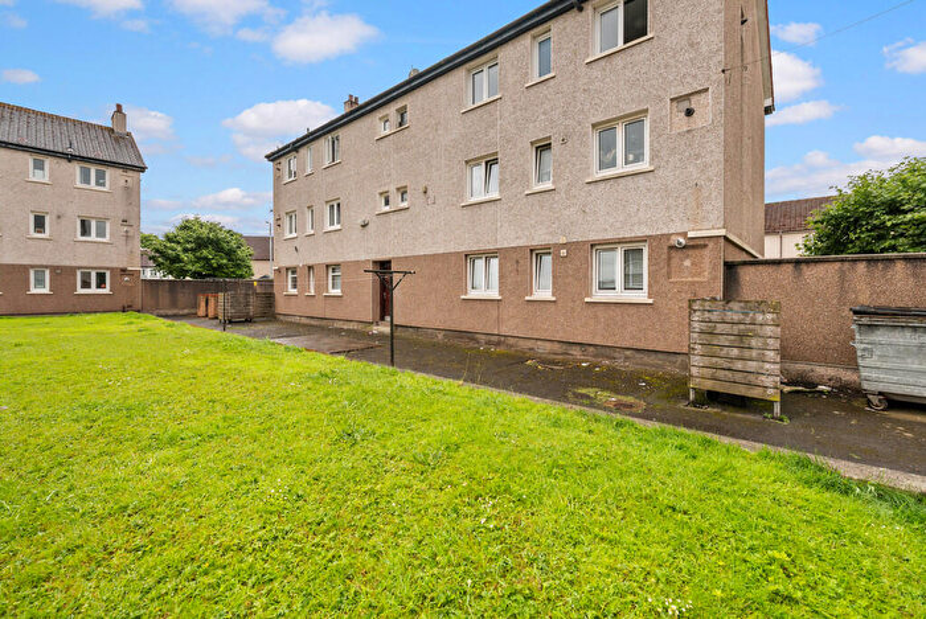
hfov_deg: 100.3
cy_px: 310
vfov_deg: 77.4
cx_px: 463
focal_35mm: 15
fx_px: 386
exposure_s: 1/100
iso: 500
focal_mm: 15
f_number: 5
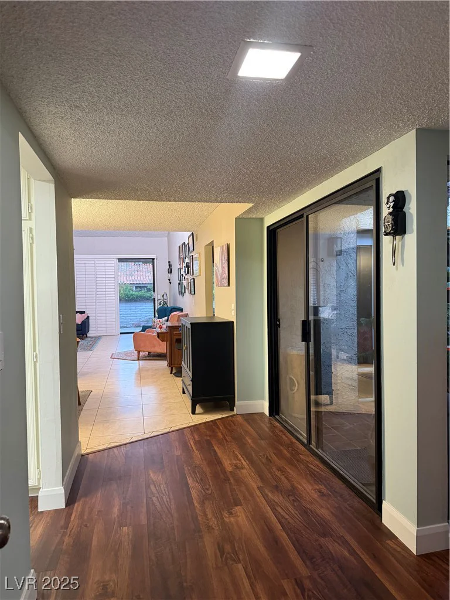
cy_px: 300
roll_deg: +0.6
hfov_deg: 56.8
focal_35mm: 24
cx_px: 225
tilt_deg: -1.4
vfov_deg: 71.6
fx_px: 416
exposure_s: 1/59
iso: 400
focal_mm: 6.76
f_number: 1.78
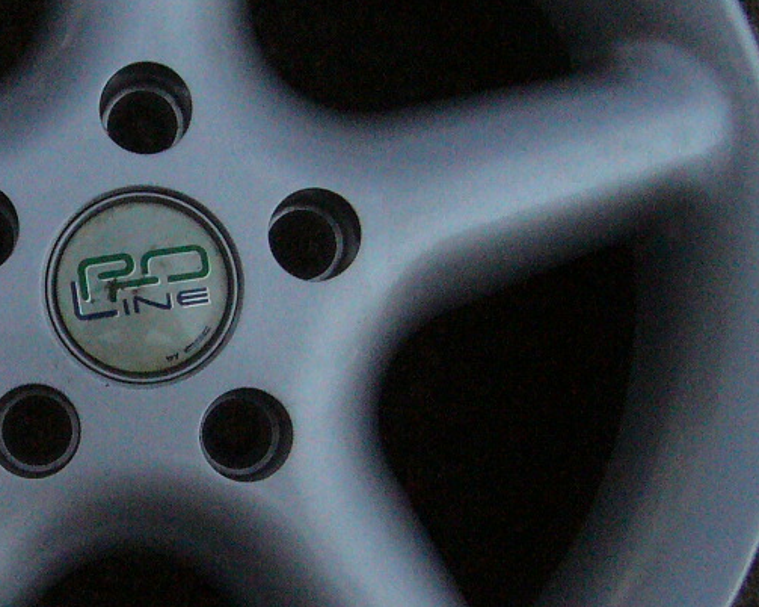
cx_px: 146
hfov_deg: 21.7
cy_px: 322
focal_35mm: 87
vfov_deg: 17.6
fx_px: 1954
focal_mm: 5.8
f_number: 5.6
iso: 400
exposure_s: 1/1300
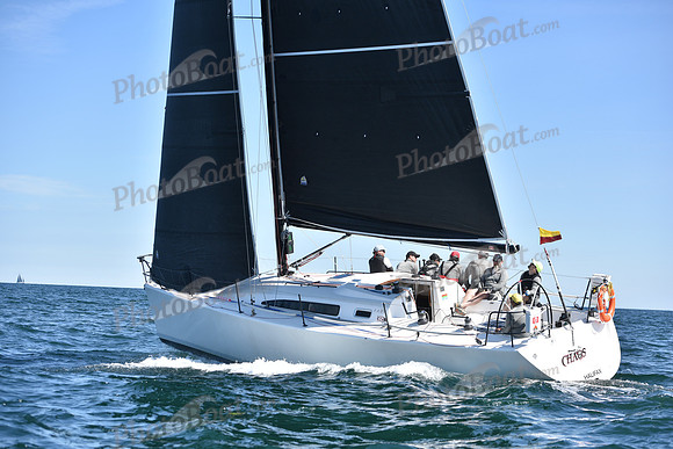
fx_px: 1309
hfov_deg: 28.8
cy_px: 224
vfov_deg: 19.5
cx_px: 336
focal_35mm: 70
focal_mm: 70
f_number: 4.5
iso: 250
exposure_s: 1/1600
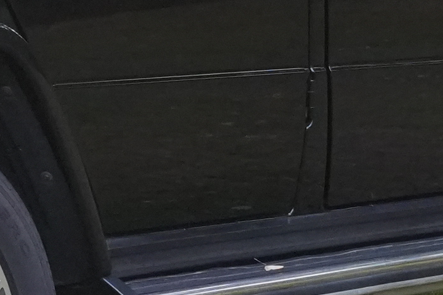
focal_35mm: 225
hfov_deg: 9.0
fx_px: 2768
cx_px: -104
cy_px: -4
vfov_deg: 6.1
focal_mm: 30
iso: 5000
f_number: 8
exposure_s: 1/160
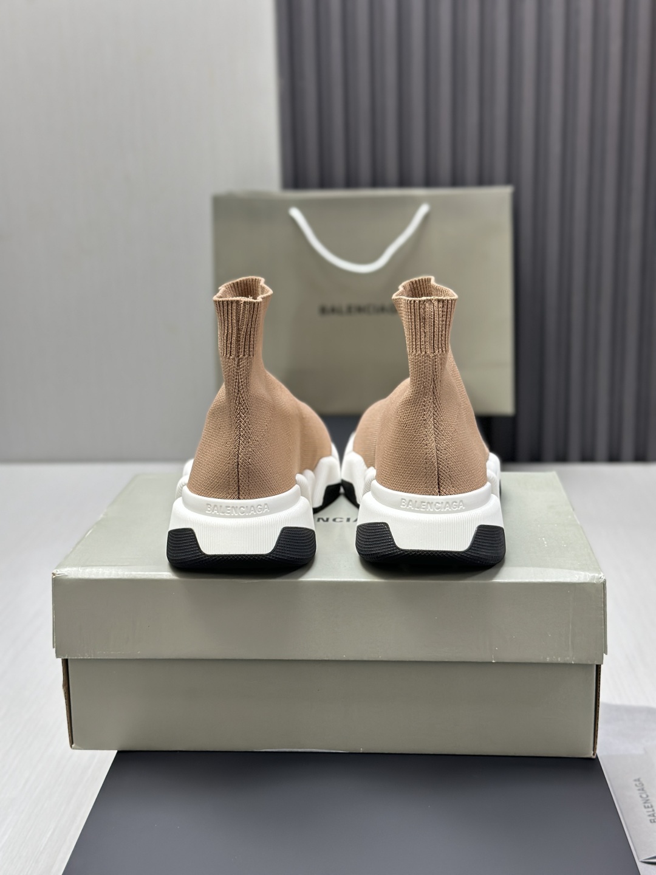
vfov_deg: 39.7
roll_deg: +1.7
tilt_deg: -12.5
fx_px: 1213
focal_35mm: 48
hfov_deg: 30.3
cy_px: 438
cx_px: 328
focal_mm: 6.86
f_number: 1.78
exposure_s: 1/50
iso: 125
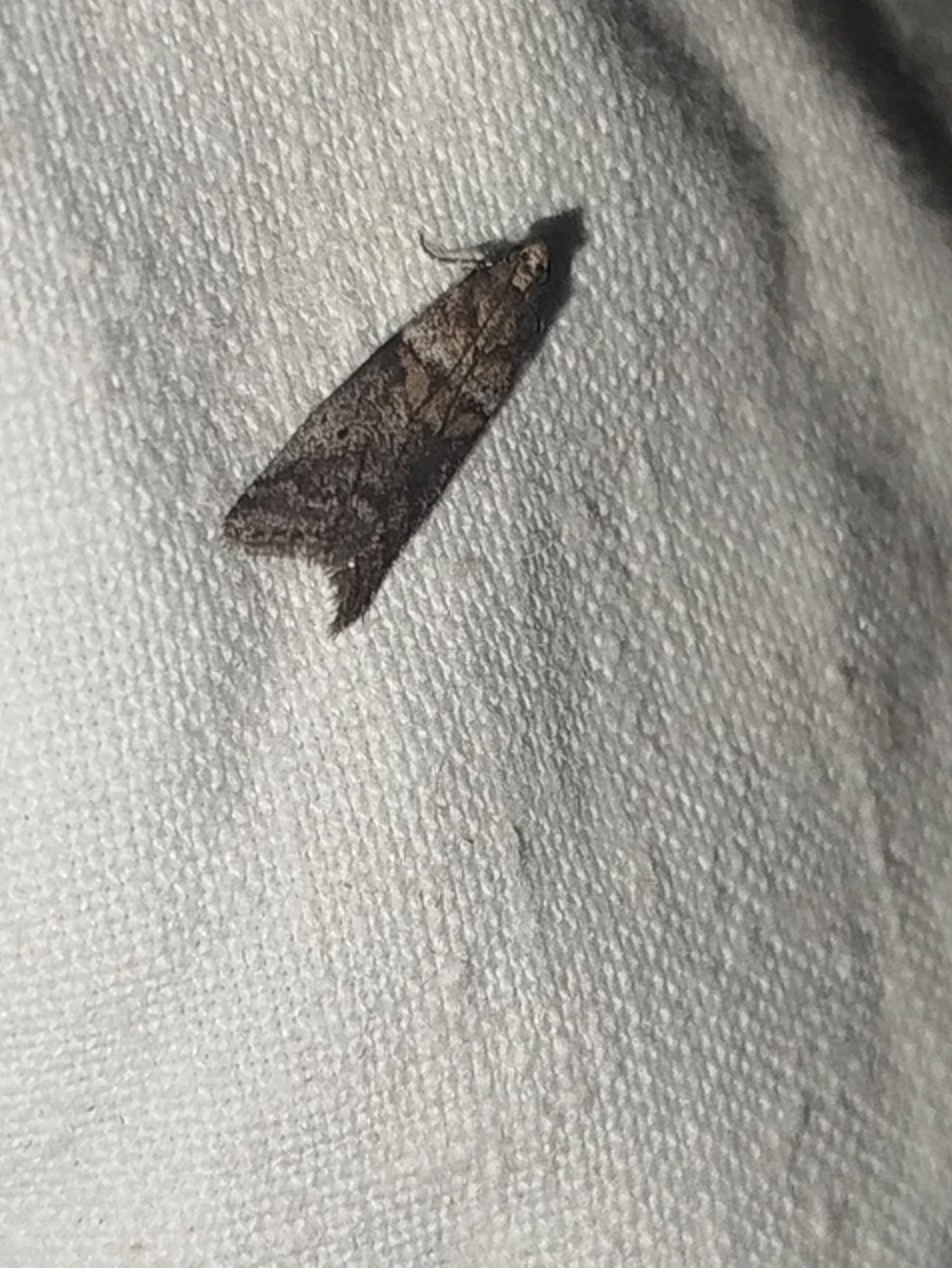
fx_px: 3994
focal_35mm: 109
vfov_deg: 18.0
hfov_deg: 13.6
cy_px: 638
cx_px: 474
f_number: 1.7
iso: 64
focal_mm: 5.31
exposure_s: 1/50
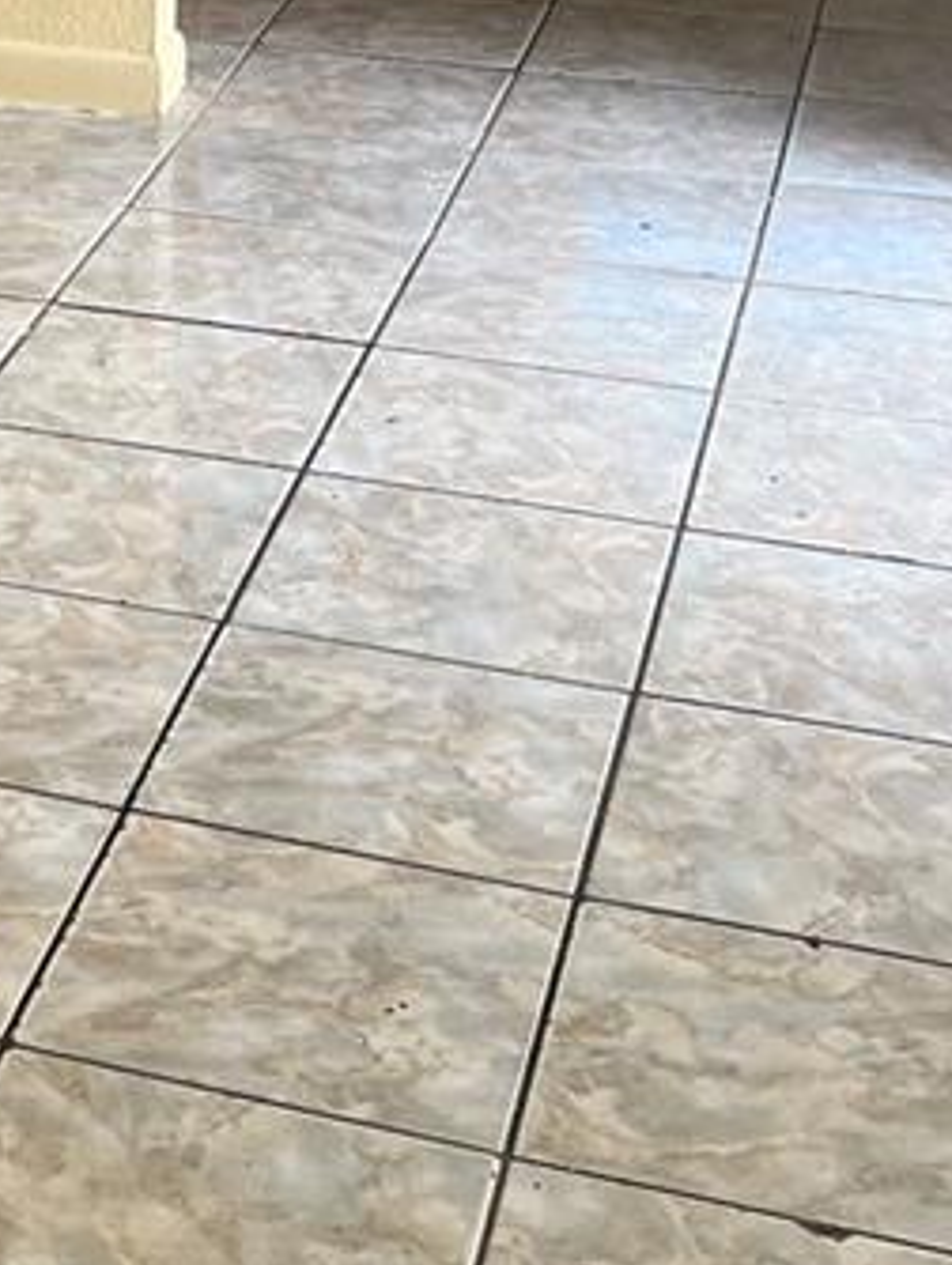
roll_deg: +1.5
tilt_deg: -11.5
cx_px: -476
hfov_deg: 14.8
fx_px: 3404
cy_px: -136
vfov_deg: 20.1
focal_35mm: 93
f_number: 1.5
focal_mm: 5.7
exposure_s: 1/121
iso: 50
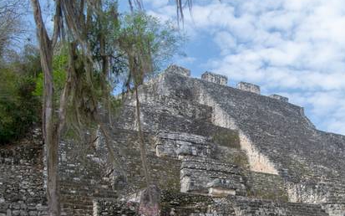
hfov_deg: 40.0
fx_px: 451
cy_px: 176
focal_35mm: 48
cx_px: 281
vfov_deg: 26.3
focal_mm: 18
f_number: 7.1
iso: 100
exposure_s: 1/80
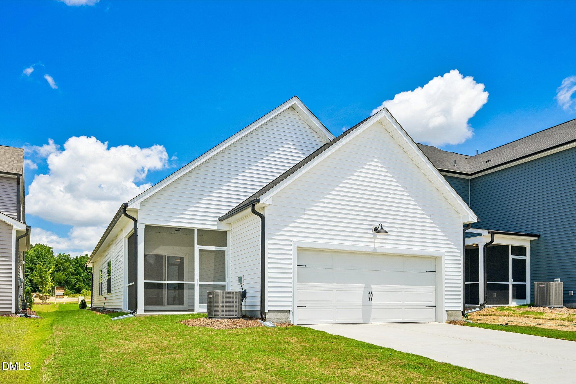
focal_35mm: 27
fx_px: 432
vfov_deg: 47.9
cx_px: 288
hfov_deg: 67.4
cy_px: 192
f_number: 8
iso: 100
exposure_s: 1/500
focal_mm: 27
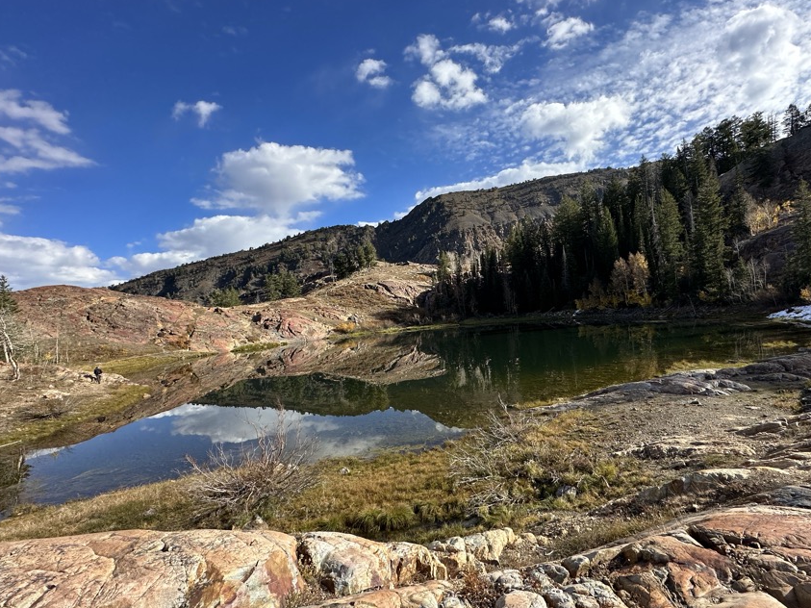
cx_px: 450
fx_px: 398
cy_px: 302
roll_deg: +4.0
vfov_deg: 74.7
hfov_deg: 90.7
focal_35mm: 17
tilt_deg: +1.6
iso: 50
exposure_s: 1/955
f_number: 2.2
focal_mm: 2.22
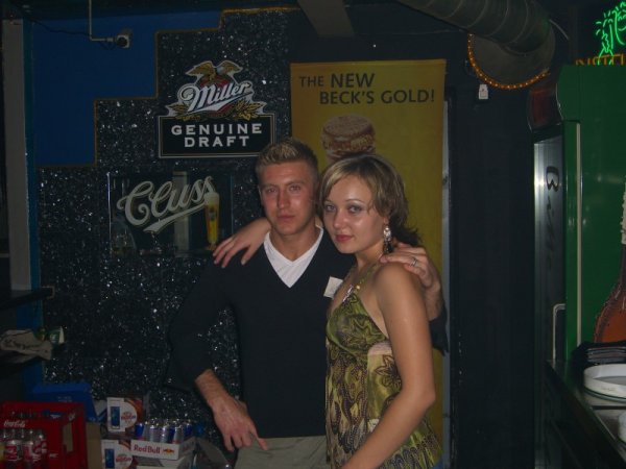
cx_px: 313
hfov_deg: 41.2
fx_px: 832
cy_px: 234
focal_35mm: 46
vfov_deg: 31.5
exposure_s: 1/250
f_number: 3.1
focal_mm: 9.5
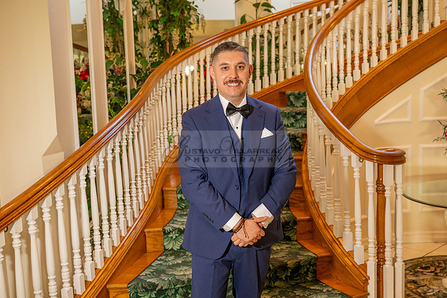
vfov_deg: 31.2
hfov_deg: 45.4
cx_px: 224
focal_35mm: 43
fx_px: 534
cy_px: 149
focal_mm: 43
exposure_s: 1/125
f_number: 4.5
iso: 1000
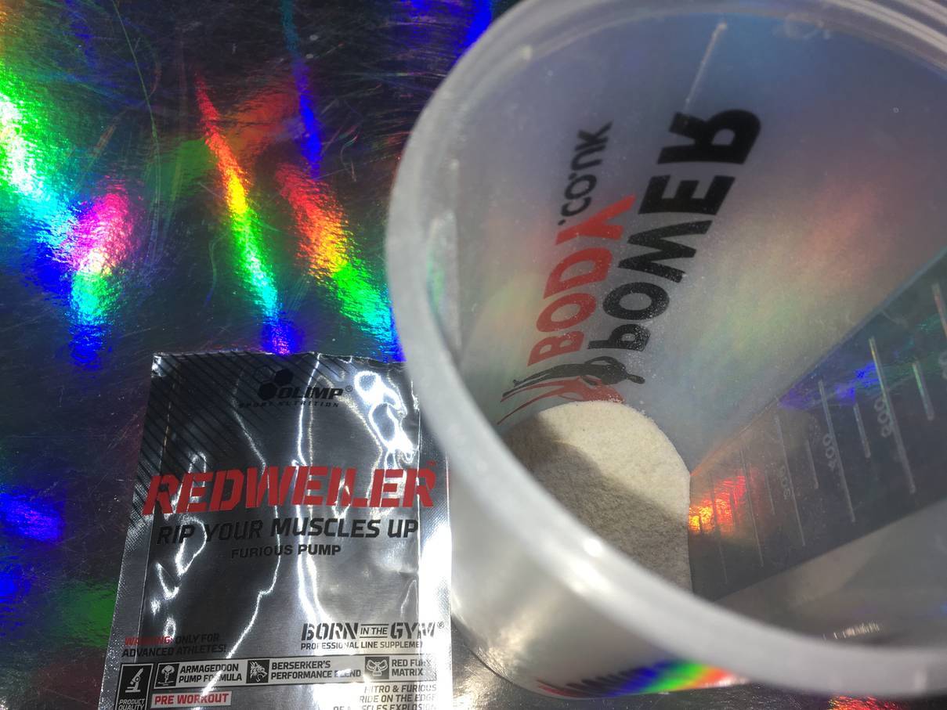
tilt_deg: -65.0
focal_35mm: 29
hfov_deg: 61.7
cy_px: 355
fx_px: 793
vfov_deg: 48.2
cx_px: 474
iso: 25
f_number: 2.2
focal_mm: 4.15
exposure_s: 1/124
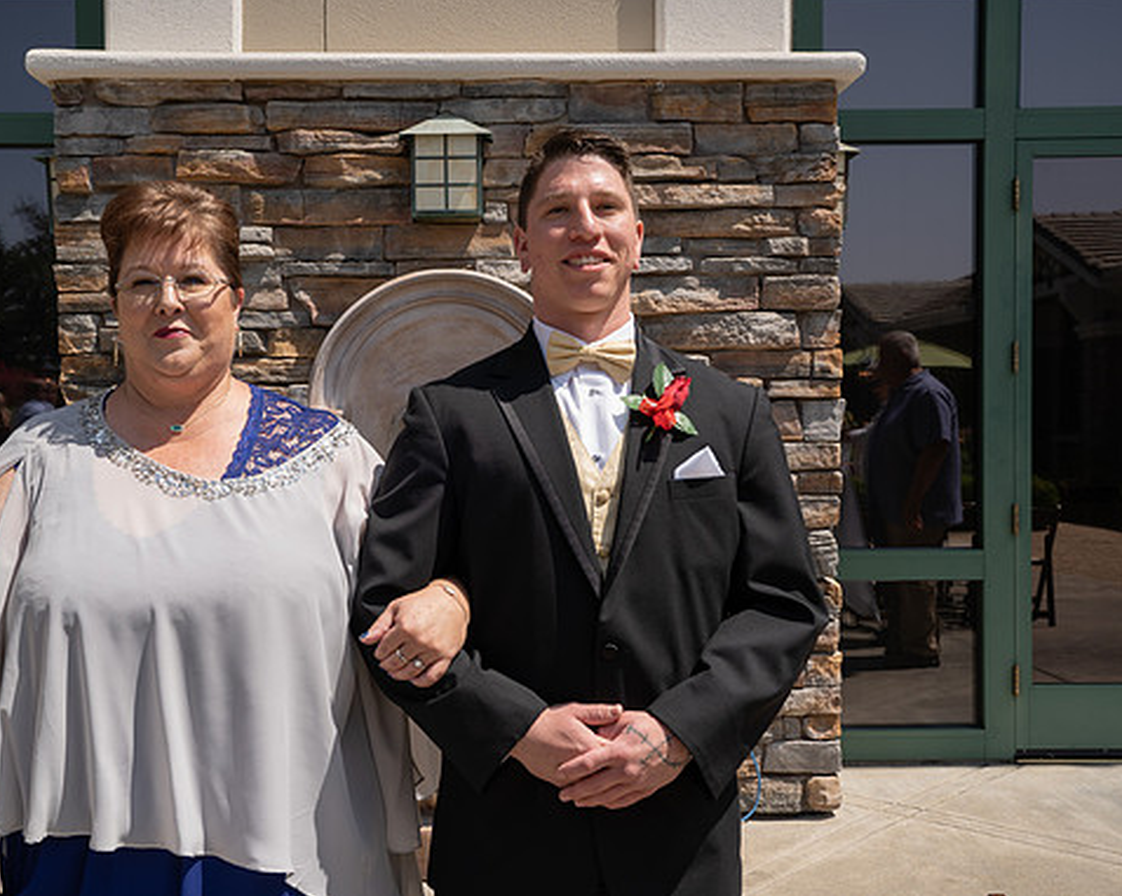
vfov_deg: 36.5
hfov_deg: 44.7
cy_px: 447
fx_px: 1361
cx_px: 498
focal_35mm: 41
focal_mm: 36
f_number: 8
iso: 100
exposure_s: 1/200
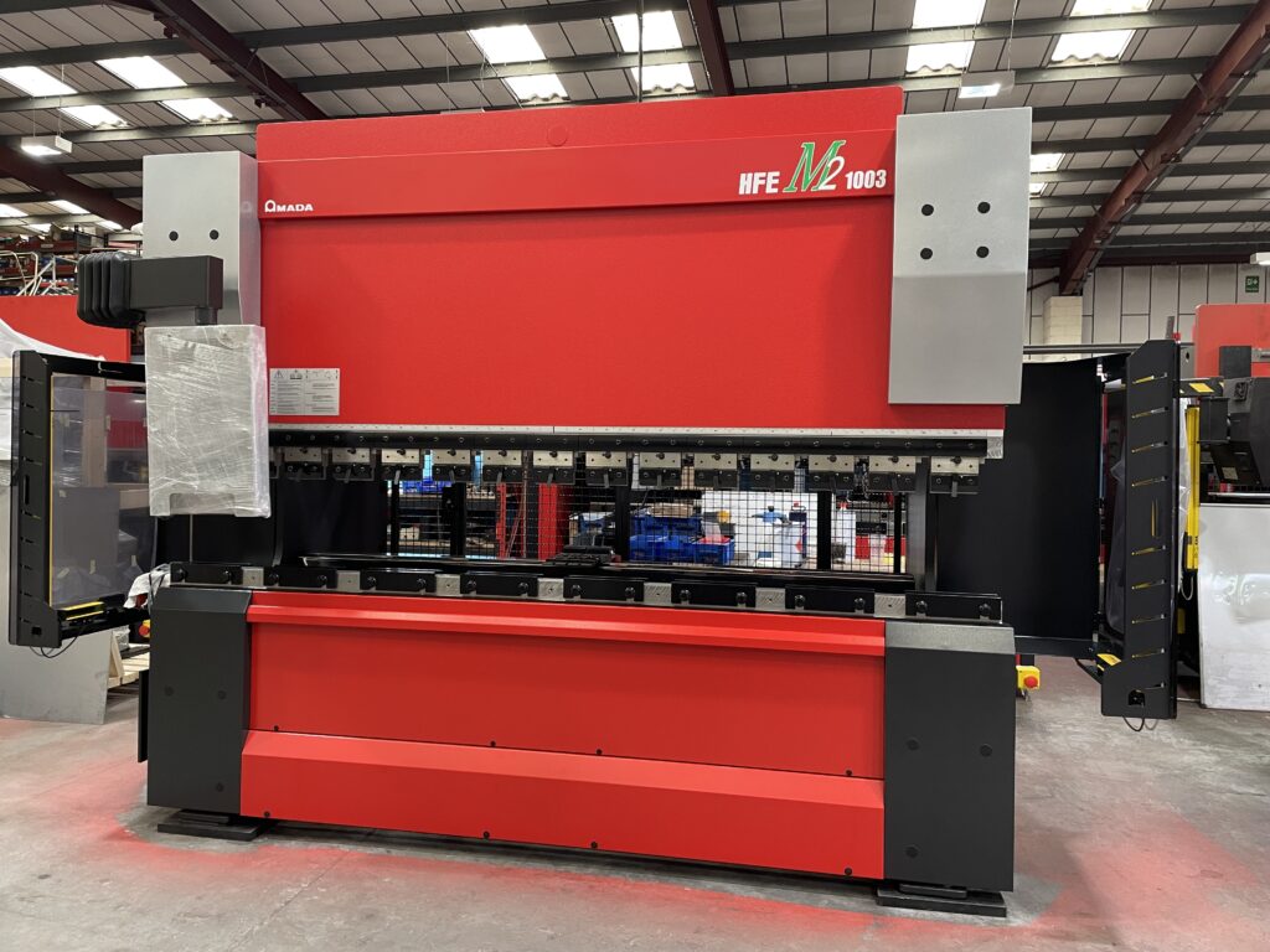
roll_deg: -0.3
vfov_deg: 53.1
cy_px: 476
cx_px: 635
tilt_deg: -1.3
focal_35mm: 26
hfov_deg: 67.3
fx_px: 954
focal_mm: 4.2
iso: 200
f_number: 1.6
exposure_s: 1/50
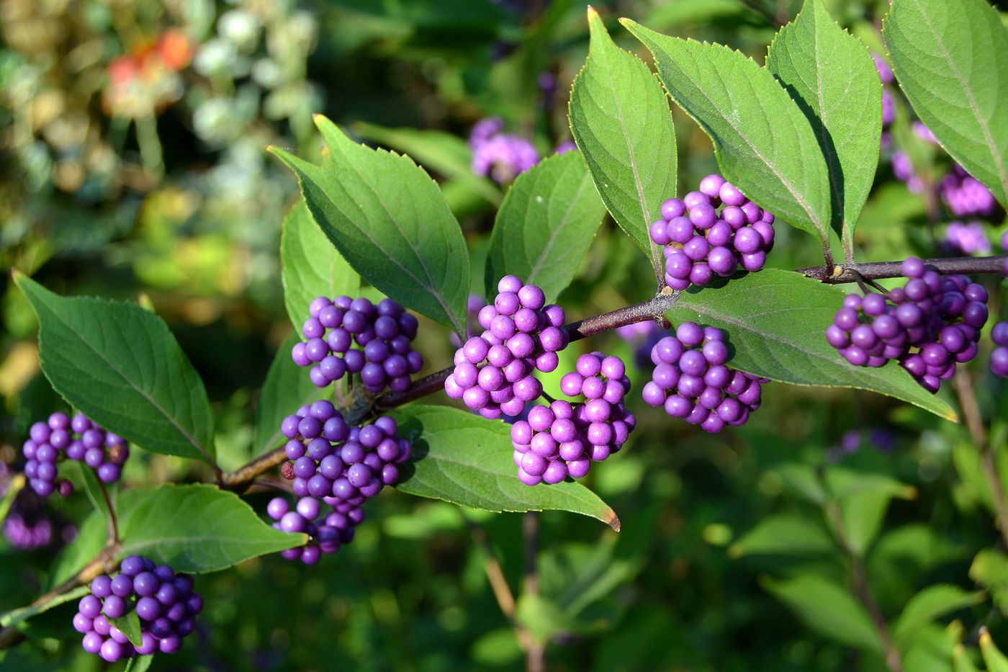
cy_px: 336
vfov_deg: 23.8
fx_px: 1596
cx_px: 504
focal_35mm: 57
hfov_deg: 35.1
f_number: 8
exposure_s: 1/125
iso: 125
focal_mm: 38
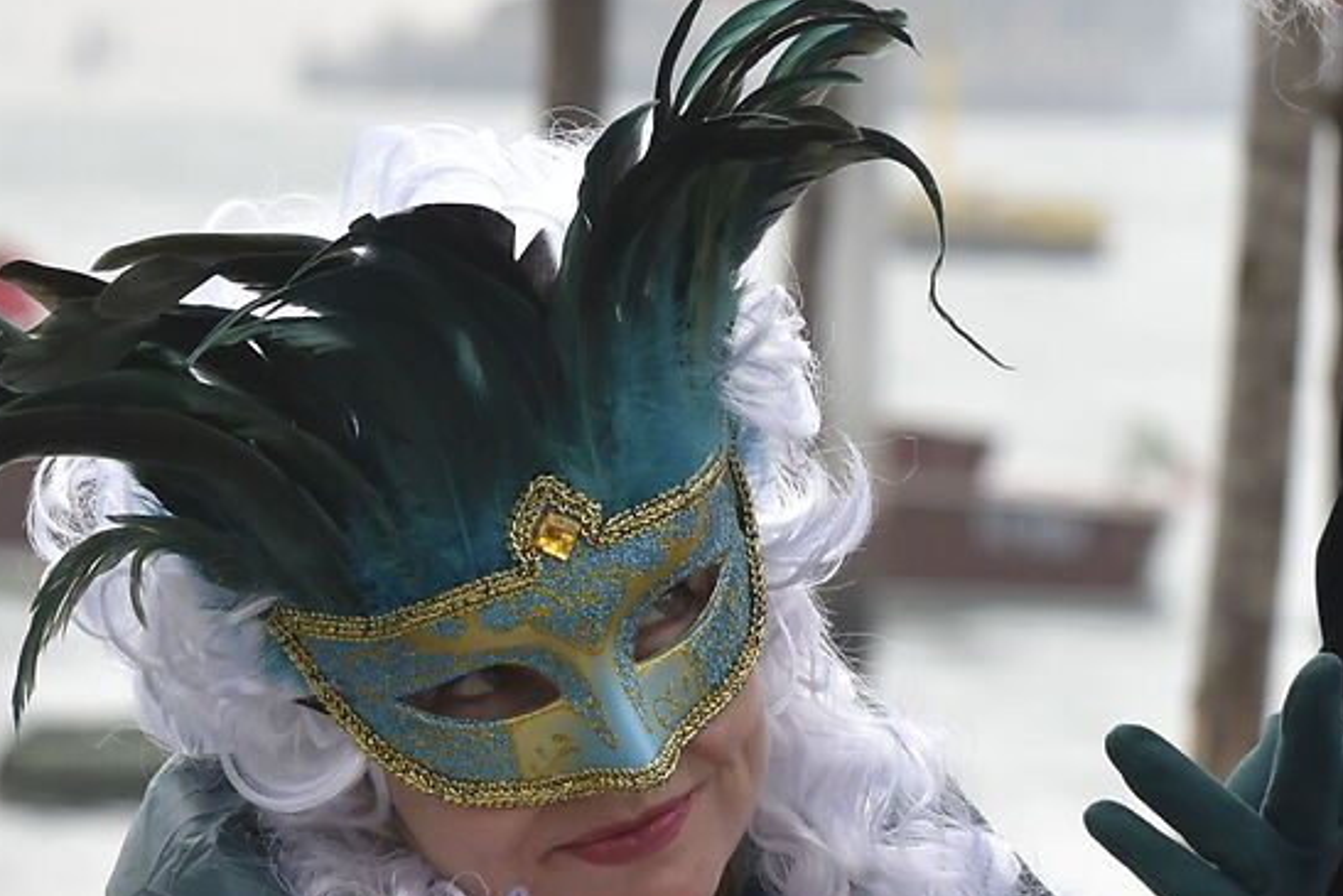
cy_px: 383
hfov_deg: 5.5
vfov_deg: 3.6
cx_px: 258
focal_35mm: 377
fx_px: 14067
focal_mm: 86
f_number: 5.6
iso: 1000
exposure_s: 1/1250
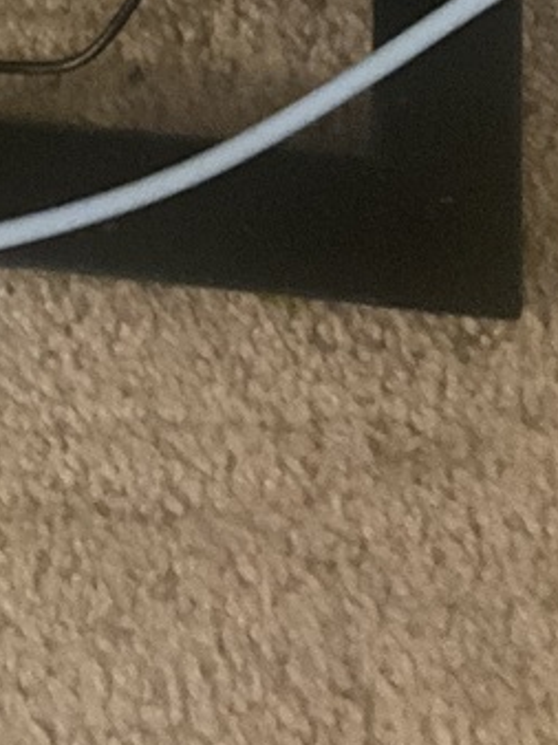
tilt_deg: -57.0
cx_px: -185
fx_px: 2217
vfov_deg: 16.7
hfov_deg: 13.8
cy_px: -476
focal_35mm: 103
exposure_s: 1/21
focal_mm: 3
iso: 640
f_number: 1.8
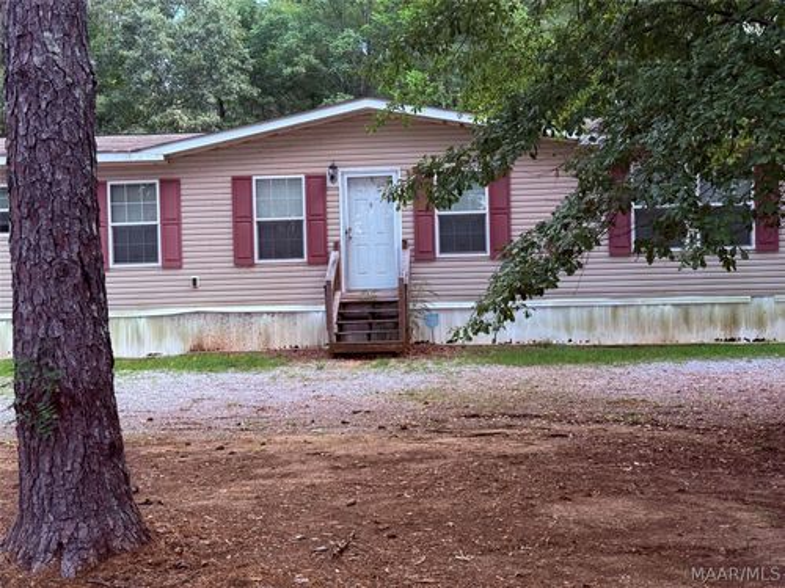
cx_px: 392
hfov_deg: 39.7
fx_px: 1089
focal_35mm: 48
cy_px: 294
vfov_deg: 30.3
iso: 160
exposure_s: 1/94
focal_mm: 6.76
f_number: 1.78
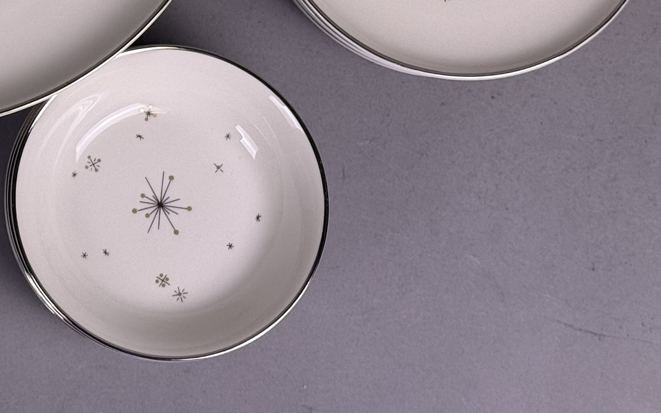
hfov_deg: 16.0
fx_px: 2270
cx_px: -113
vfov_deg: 10.3
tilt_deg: -79.4
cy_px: -52
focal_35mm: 126
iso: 50
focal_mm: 6.76
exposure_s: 1/155
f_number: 1.78
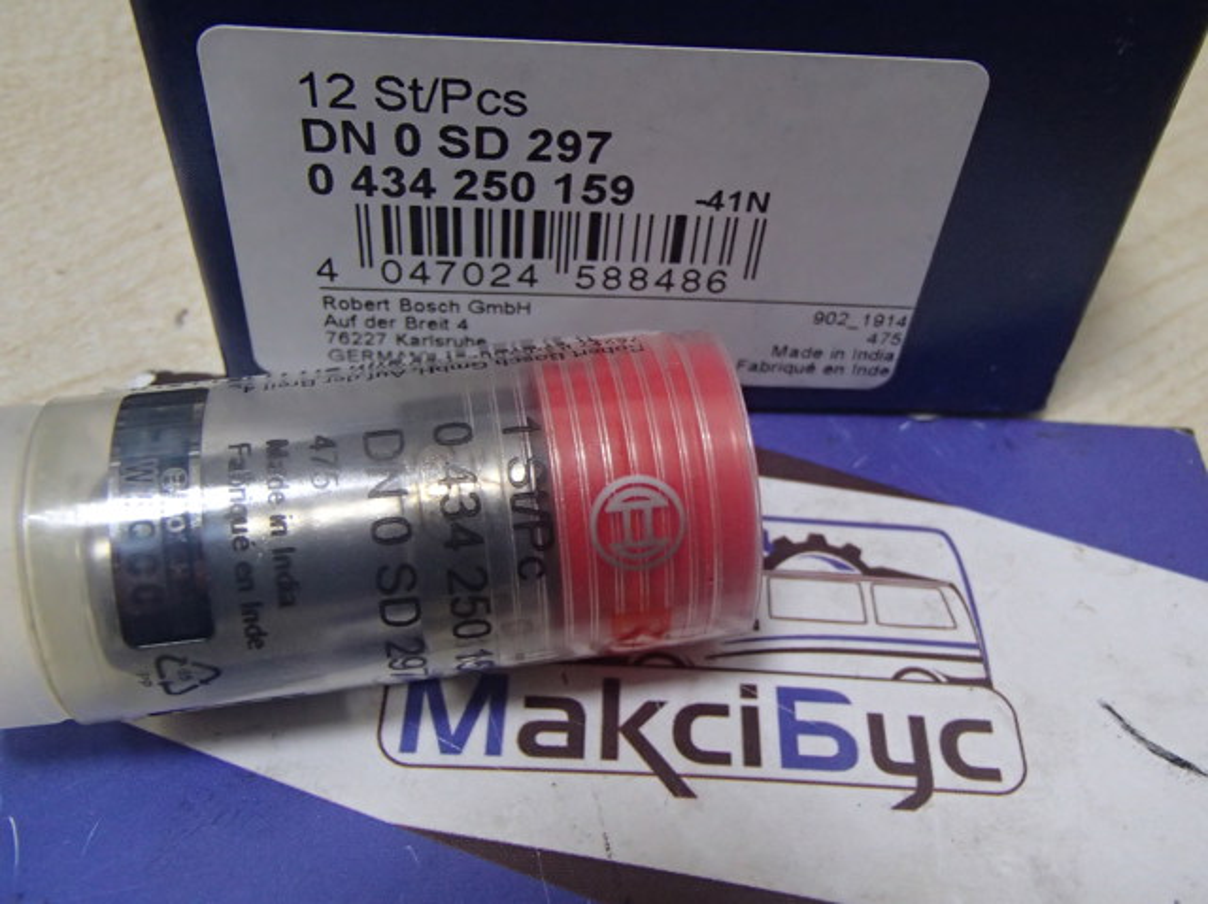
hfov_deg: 50.2
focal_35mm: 37
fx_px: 1290
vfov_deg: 38.6
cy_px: 452
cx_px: 604
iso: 800
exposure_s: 1/50
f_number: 4.7
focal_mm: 6.64
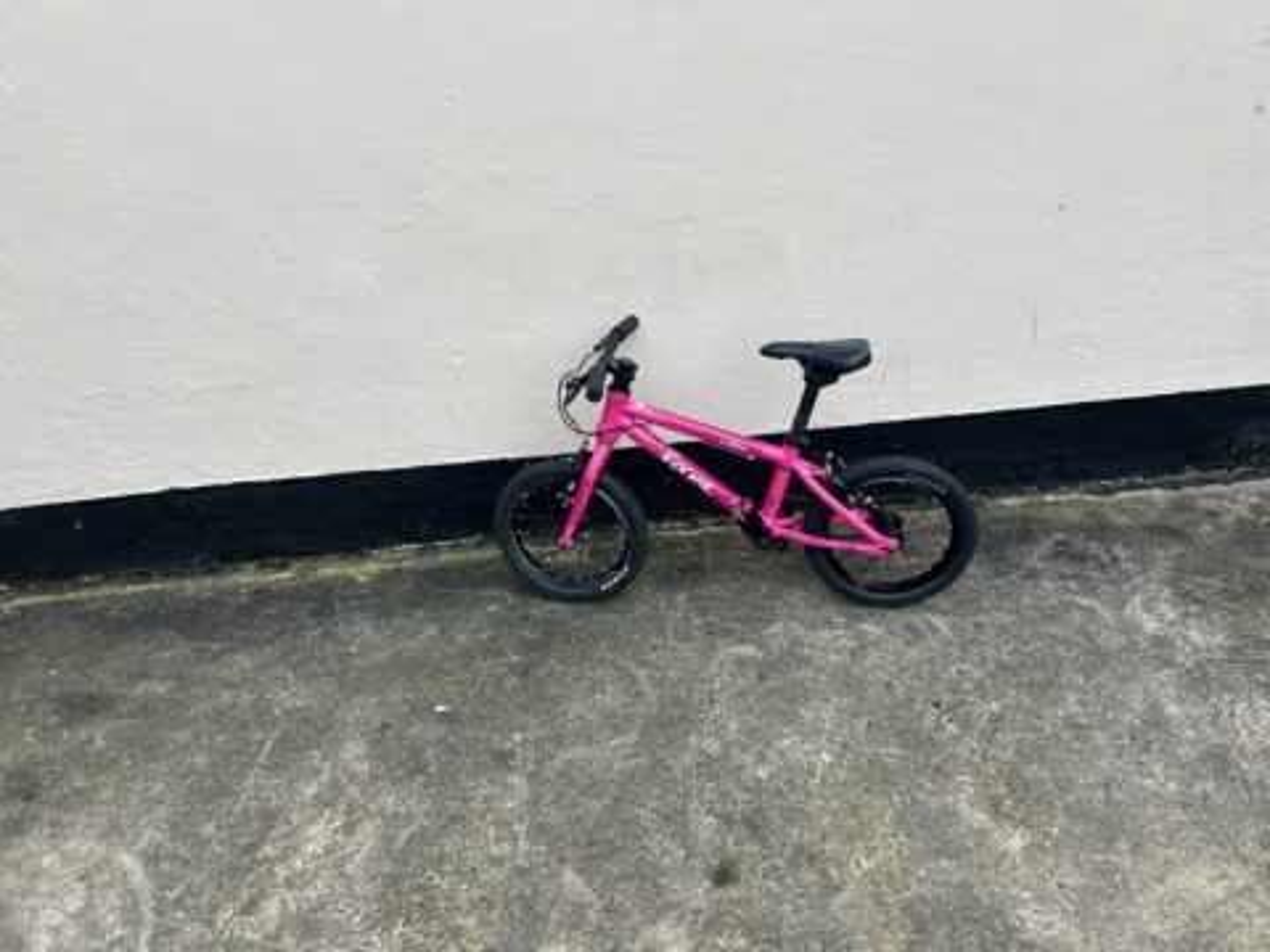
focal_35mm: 26
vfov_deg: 53.1
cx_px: 635
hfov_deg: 67.3
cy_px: 476
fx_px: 954
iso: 50
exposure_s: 1/738
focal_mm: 5.7
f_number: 1.5
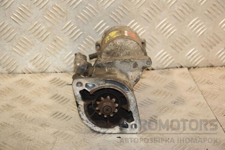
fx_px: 581
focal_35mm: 93
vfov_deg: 14.7
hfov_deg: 21.9
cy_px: 75
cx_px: 112
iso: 800
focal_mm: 62
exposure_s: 1/200
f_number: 5.6
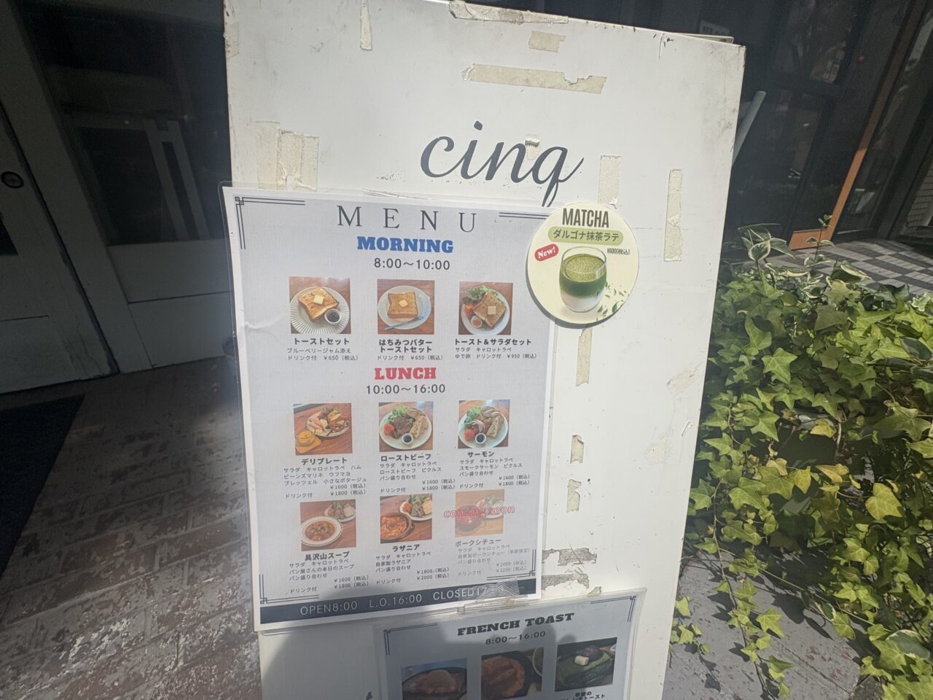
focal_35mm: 14
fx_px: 377
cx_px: 466
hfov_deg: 102.1
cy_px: 350
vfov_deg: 85.7
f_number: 2.2
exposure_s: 1/3906
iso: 50
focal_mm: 2.22
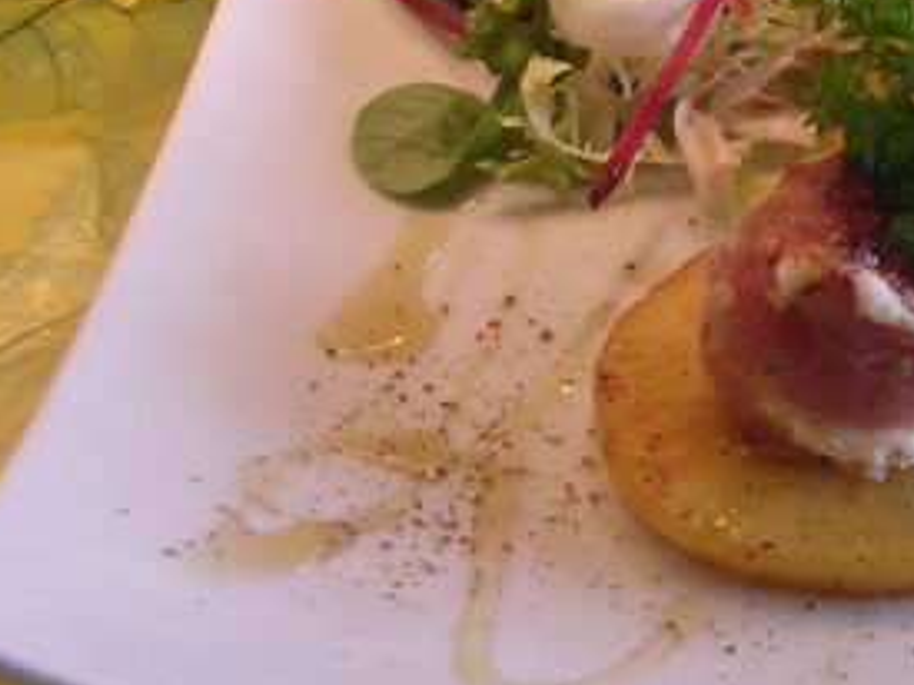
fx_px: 2798
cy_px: 3
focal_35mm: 106
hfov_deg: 18.1
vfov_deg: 13.8
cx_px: 927
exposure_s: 1/61.1
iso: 100
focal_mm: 5.8
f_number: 2.8
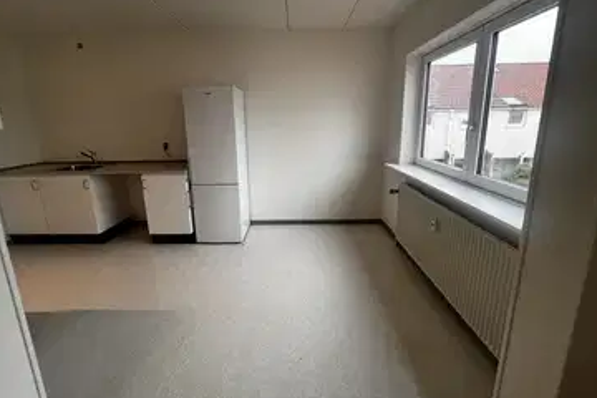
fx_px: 232
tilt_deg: -10.9
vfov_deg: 80.7
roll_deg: +0.8
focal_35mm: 14
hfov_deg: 104.2
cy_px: 171
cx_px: 293
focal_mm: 1.57
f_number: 1.8
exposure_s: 1/100
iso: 125
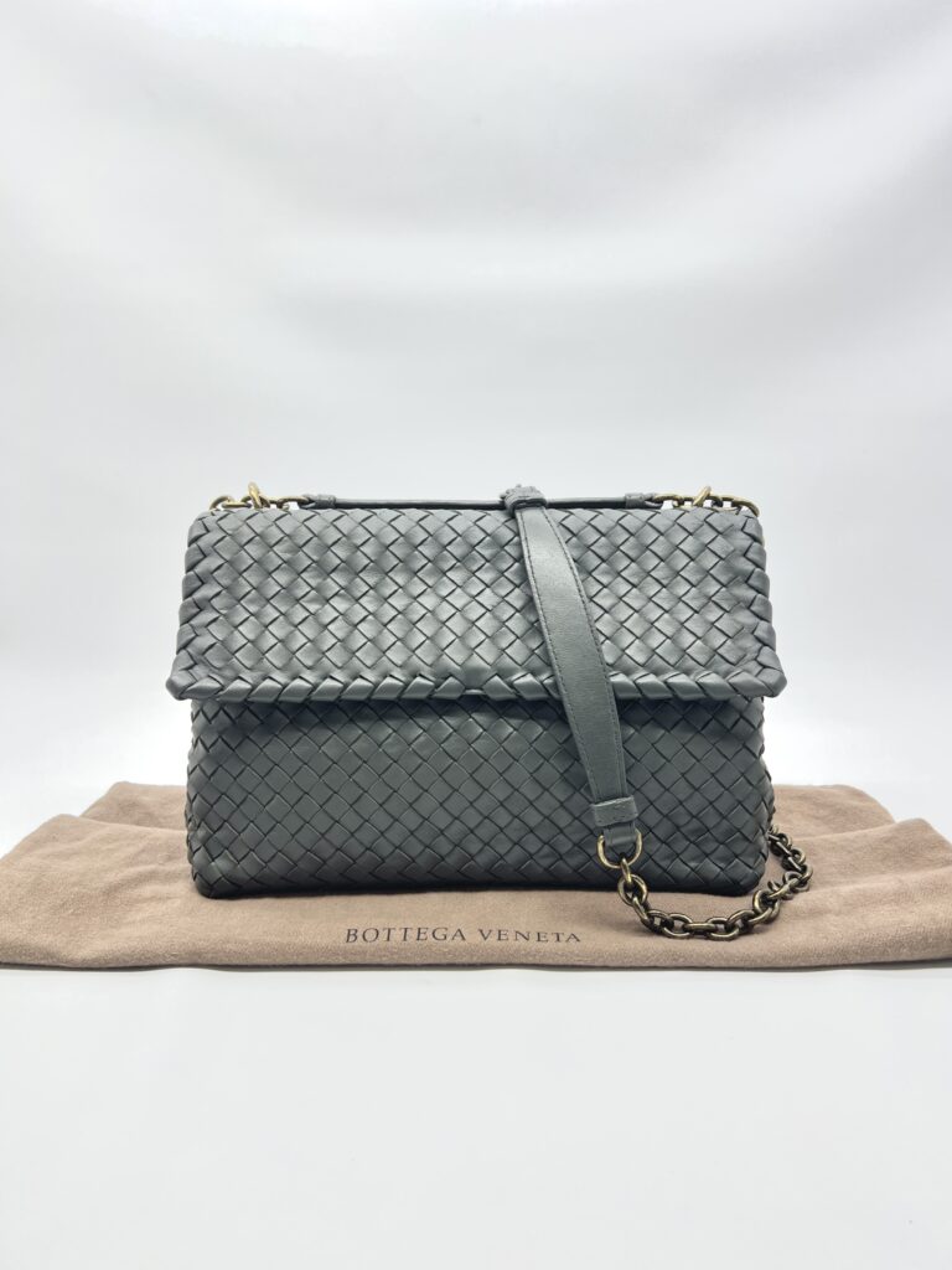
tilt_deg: -10.7
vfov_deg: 67.3
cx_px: 476
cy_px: 635
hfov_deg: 53.1
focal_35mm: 26
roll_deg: -0.1
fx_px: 953
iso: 32
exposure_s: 1/100
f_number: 1.5
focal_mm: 5.7
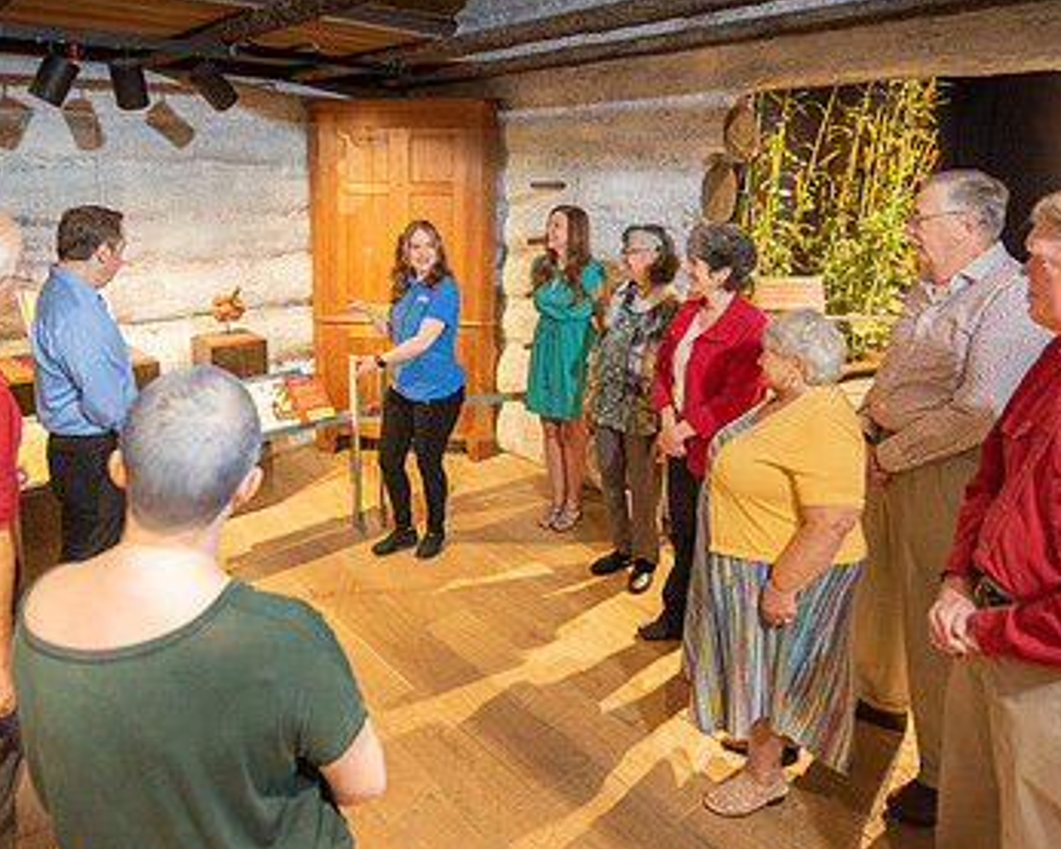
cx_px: 463
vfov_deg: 59.9
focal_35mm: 23
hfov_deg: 72.3
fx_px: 722
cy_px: 303
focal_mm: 14
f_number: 2.8
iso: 1600
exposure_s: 1/125
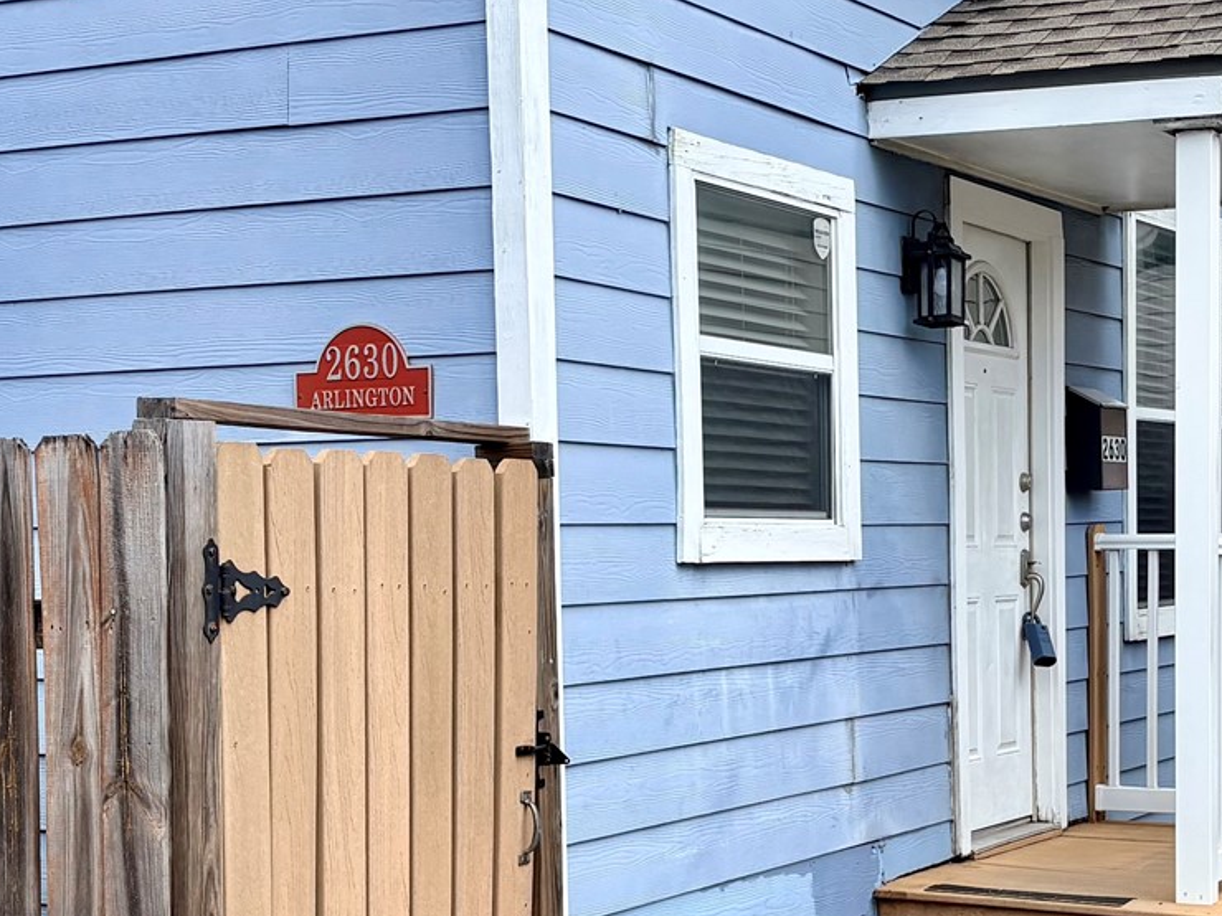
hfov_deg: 26.9
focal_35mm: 72
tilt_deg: -2.1
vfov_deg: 20.4
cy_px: 624
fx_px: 2542
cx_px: 793
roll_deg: +0.5
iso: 50
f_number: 1.6
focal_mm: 5.96
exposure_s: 1/1751
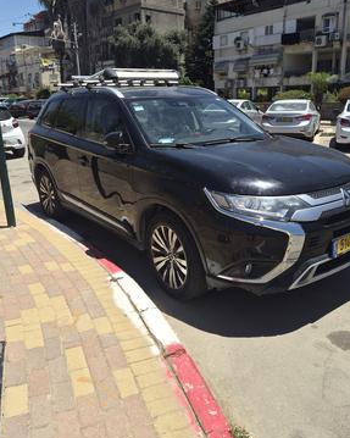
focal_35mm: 30
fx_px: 389
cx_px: 190
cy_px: 192
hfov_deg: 48.4
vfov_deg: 58.6
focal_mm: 5.4
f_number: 1.8
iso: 16
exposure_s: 1/1180
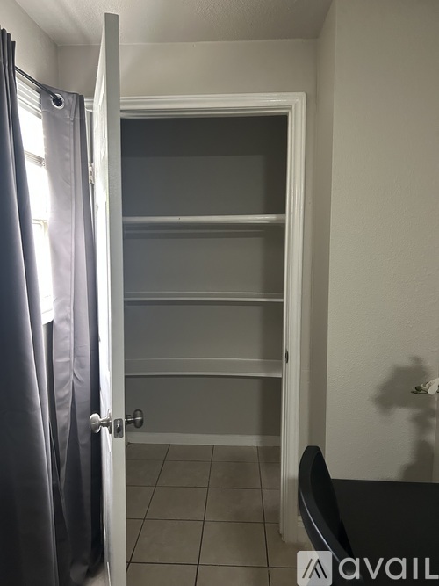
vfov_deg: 67.3
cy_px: 293
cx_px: 220
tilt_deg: -6.9
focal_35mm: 26
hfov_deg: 53.0
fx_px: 440
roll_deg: -1.1
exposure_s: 1/48
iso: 500
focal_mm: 5.7
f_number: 1.5
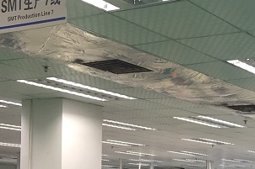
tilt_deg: -2.2
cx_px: 296
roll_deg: -3.0
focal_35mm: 75
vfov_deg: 17.1
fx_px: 531
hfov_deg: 24.7
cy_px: 219
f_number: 2.2
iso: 80
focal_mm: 4.15
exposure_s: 1/33
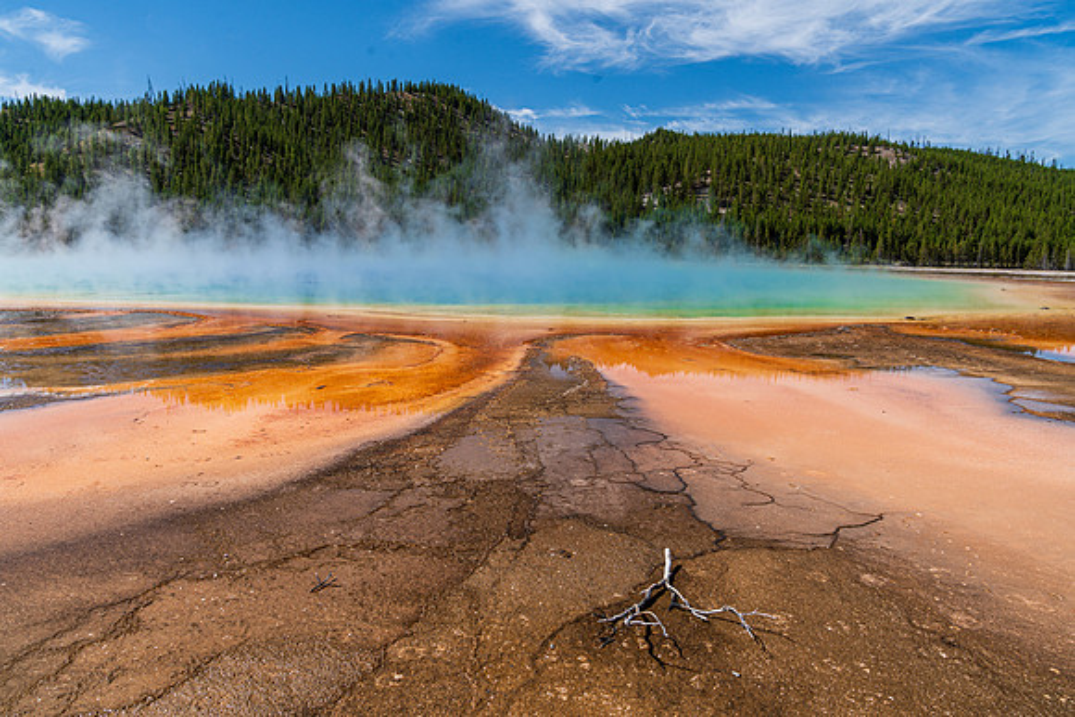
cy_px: 358
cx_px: 538
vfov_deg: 53.2
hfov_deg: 73.7
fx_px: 717
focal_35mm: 24
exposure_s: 1/200
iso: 100
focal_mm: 24
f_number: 10
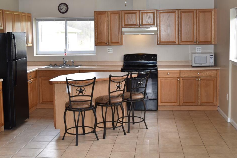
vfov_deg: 26.6
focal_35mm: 51
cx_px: 105
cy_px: 67
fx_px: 334
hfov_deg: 39.1
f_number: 5.6
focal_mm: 25
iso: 400
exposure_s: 1/125
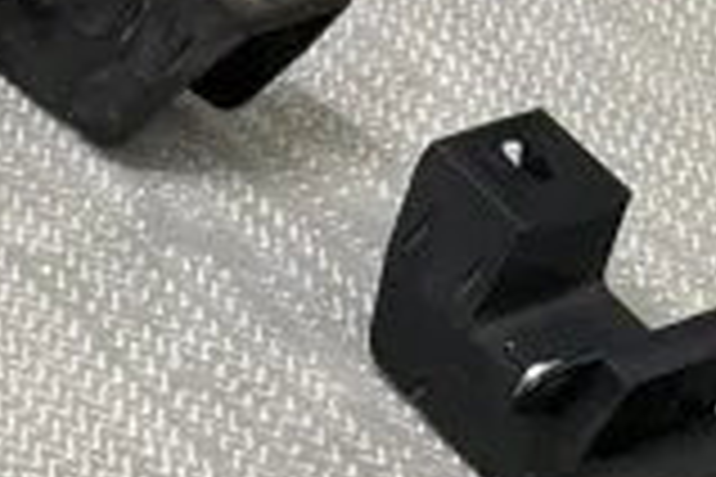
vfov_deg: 11.8
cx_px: -721
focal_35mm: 109
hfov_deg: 15.1
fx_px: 2168
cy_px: 796
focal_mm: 5.7
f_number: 1.5
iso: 500
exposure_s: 1/41
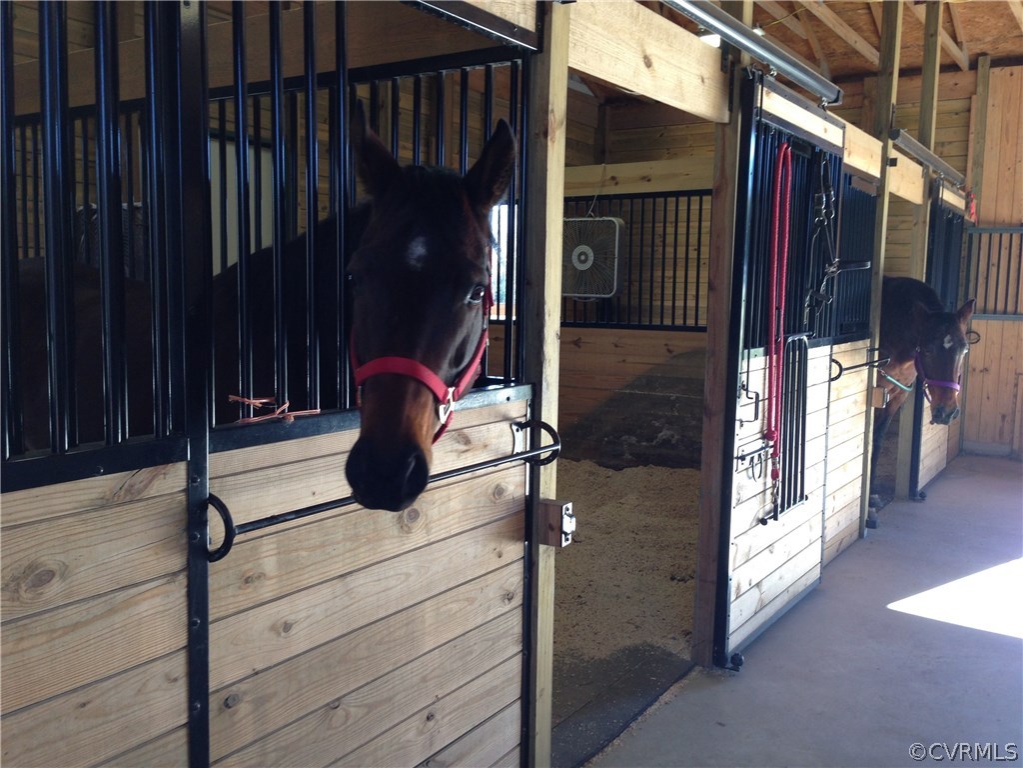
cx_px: 512
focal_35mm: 33
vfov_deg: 42.9
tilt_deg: -9.4
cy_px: 384
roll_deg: -2.0
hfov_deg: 55.4
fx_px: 975
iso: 64
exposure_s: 1/60
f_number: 2.4
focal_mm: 4.12
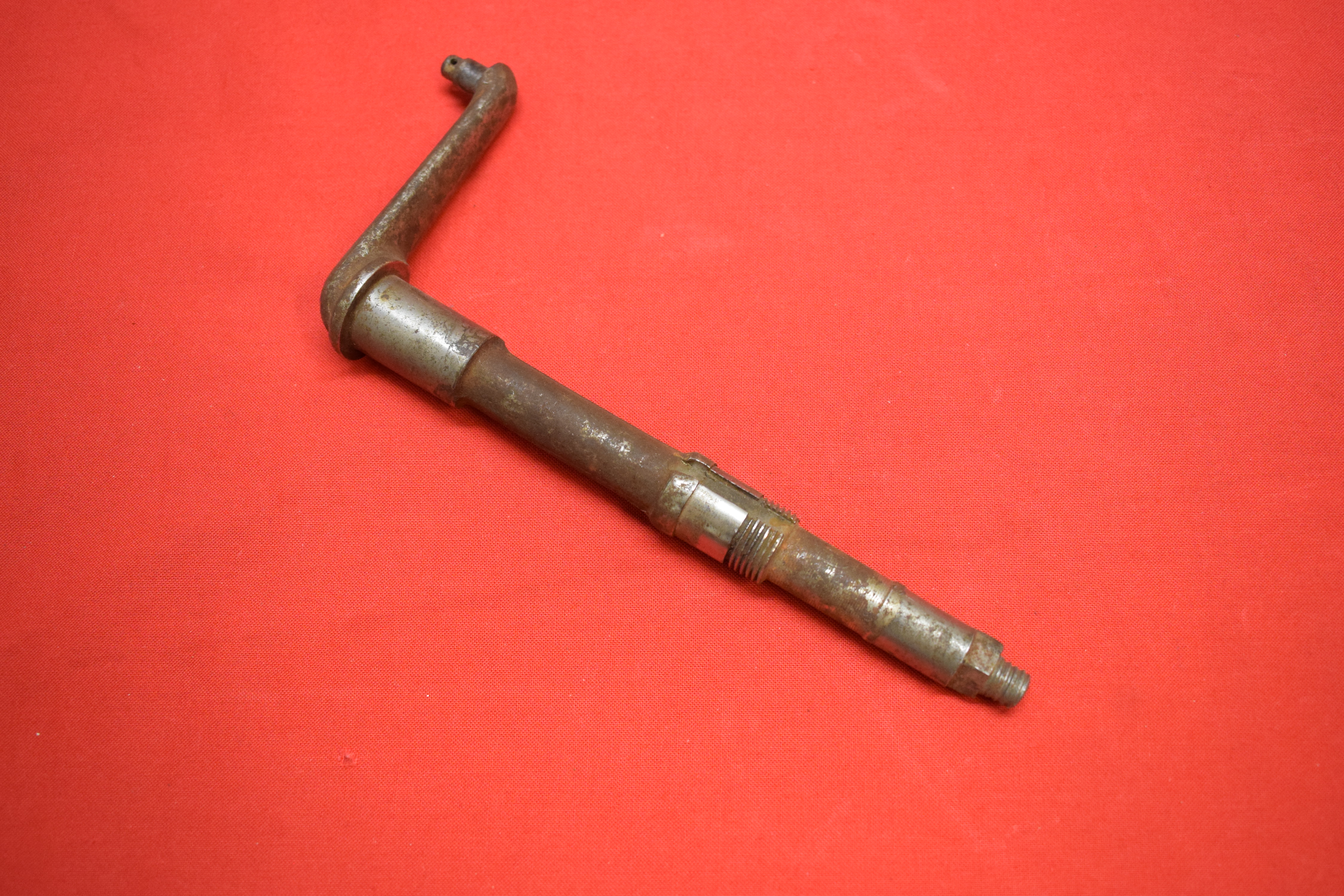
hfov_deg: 53.1
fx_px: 1344
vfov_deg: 36.9
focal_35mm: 36
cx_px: 672
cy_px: 448
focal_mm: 24
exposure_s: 1/125
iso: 2000
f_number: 5
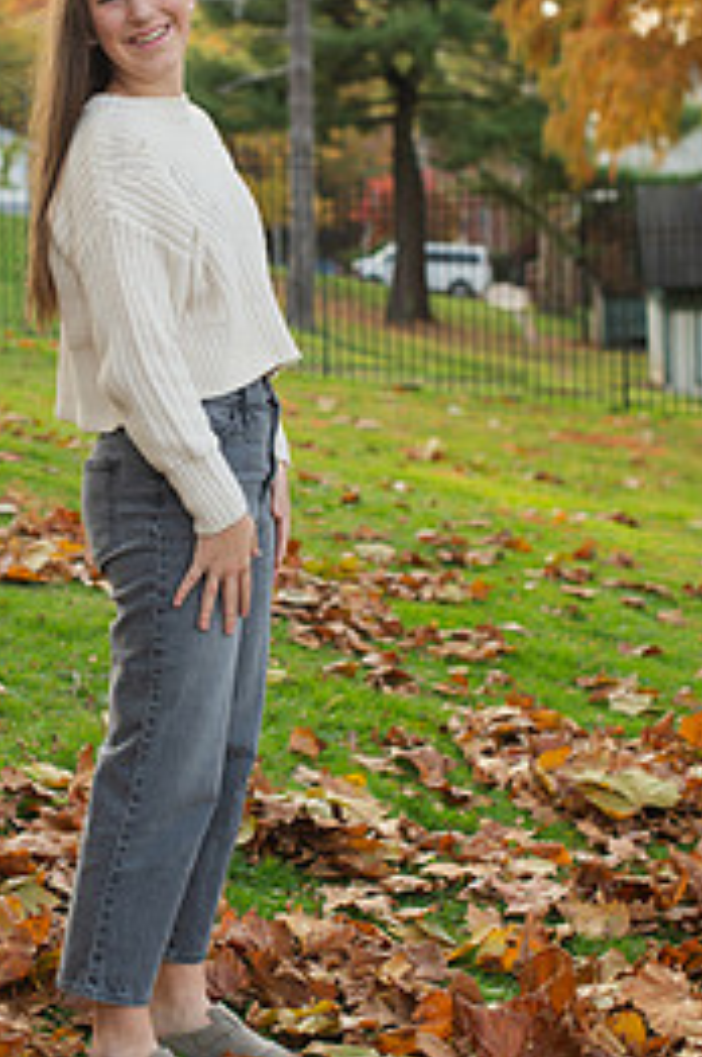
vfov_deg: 23.6
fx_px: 2522
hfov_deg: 15.8
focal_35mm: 86
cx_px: 151
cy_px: 387
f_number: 3.5
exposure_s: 1/400
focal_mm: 50
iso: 200
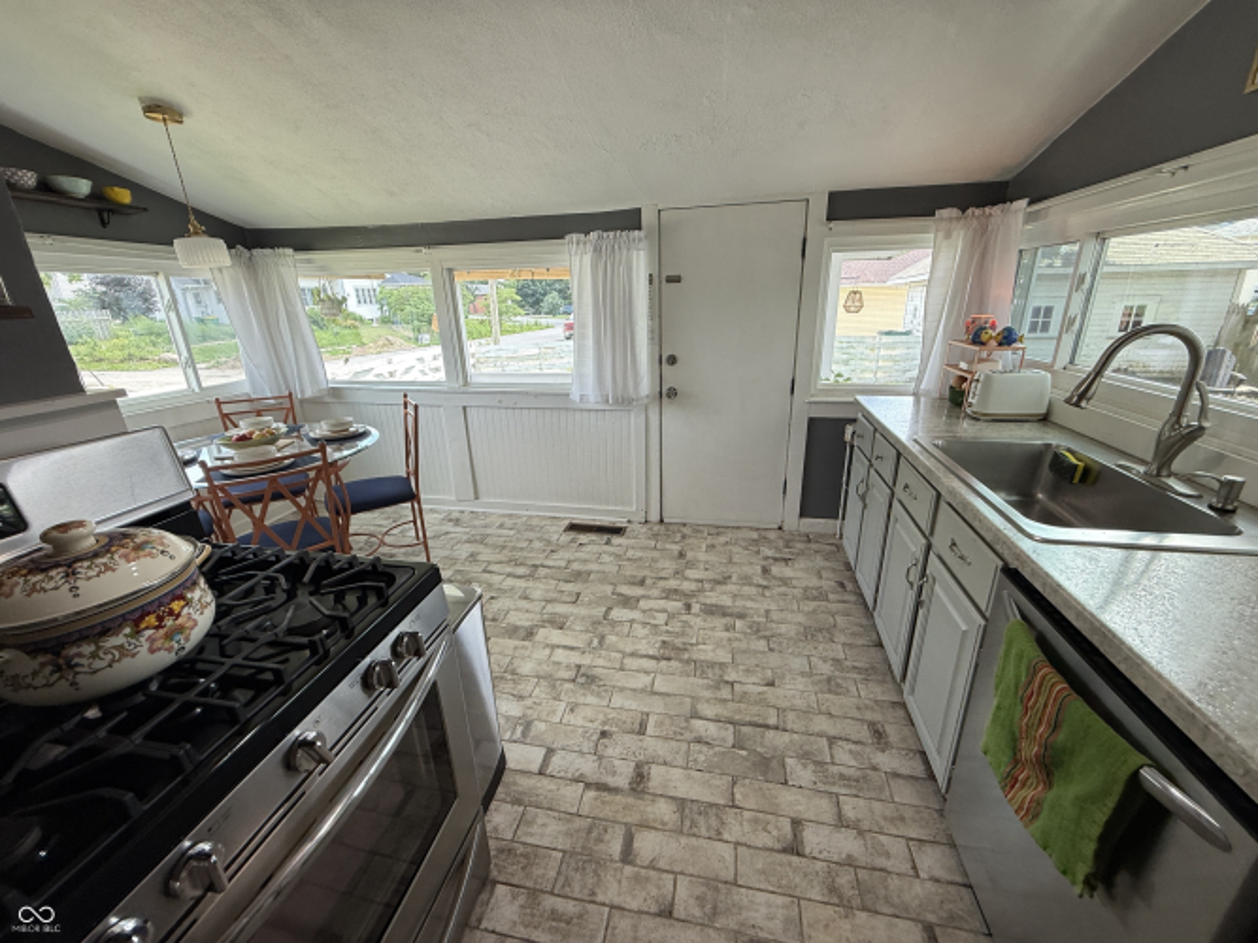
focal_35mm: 14
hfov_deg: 102.1
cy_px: 472
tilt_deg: -19.5
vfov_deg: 85.7
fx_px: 509
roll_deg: +0.4
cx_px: 629
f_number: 2.2
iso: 100
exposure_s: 1/120
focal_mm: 2.22
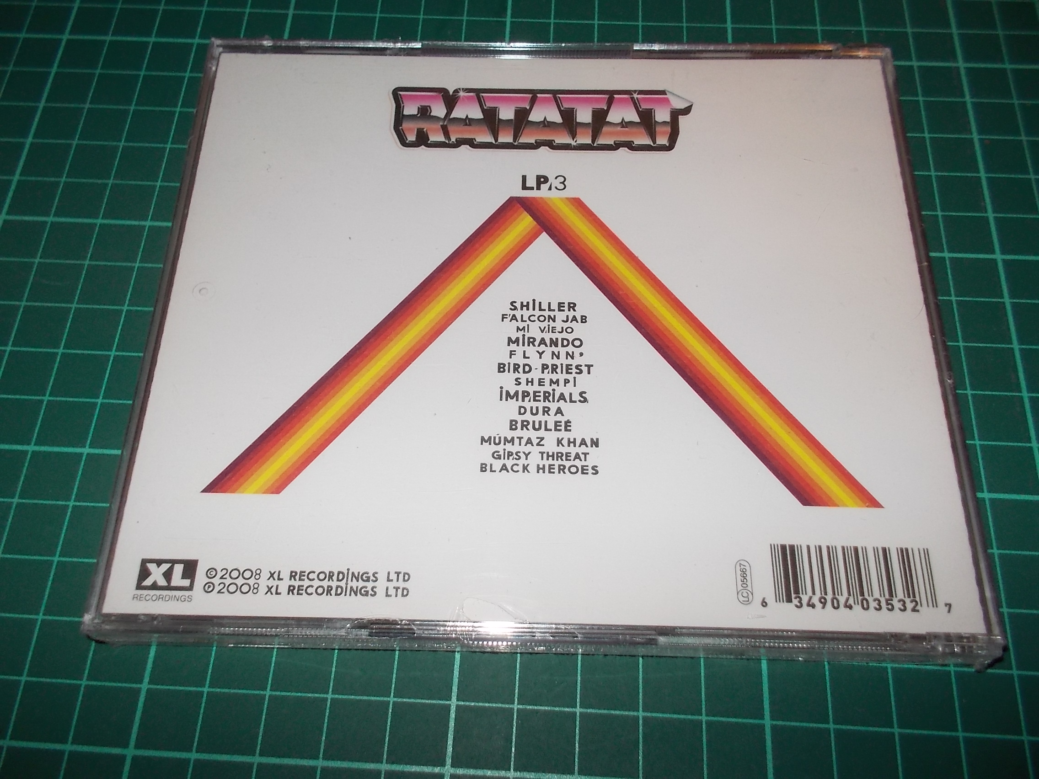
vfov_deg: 48.2
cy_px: 390
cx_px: 520
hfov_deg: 61.7
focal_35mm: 29
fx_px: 870
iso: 200
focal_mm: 4.1
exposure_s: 1/30
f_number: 3.3
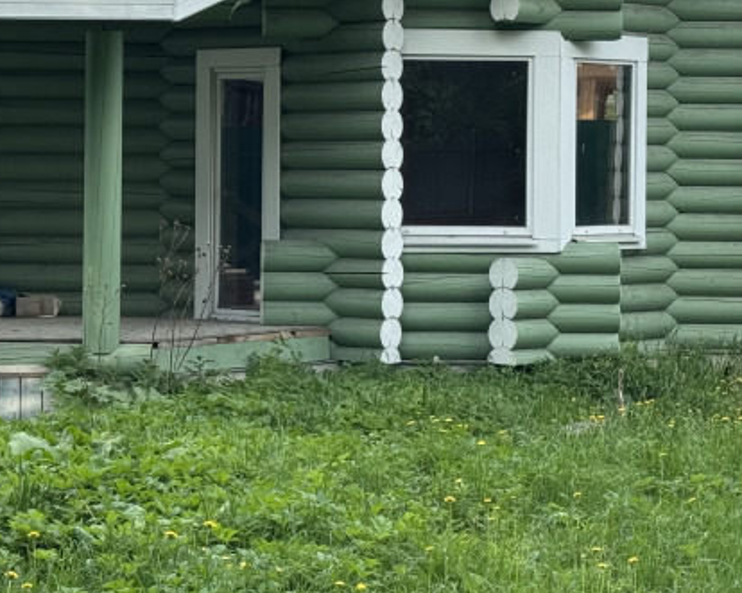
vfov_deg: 13.2
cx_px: 145
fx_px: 2547
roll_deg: -1.1
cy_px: 158
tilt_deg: +0.0
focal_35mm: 116
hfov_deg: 16.5
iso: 64
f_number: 1.78
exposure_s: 1/1094
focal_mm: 6.76
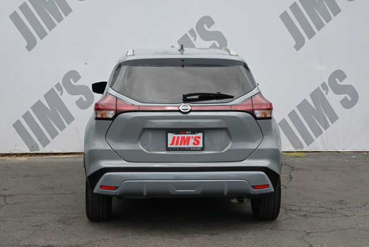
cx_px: 184
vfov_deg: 19.8
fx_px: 708
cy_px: 124
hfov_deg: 29.2
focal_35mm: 69
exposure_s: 1/250
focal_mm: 46
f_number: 6
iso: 180
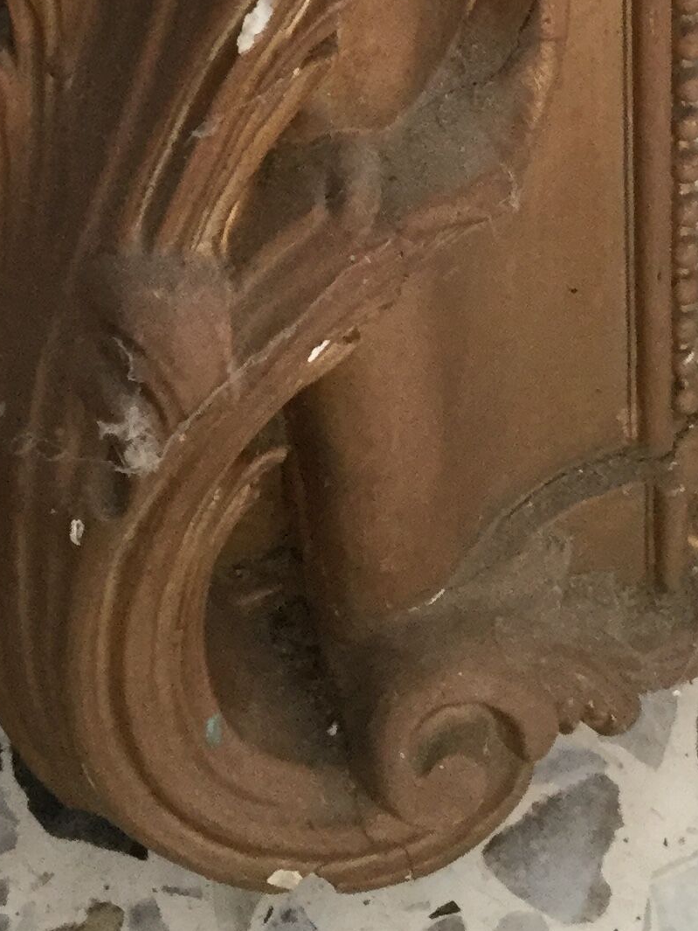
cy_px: -387
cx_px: 121
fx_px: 2554
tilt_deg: -39.1
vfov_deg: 18.7
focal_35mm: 95
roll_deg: +4.4
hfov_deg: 15.4
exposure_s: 1/33
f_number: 2.4
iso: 100
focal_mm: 3.3
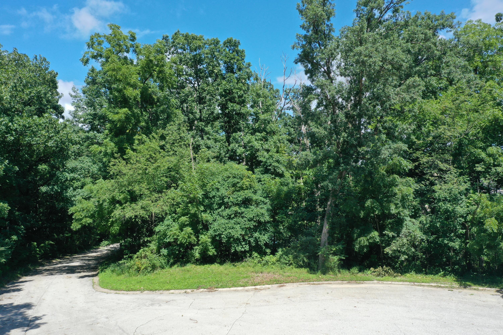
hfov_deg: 65.5
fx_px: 391
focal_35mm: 28
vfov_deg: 46.4
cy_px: 168
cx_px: 252
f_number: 5.6
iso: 100
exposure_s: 1/320
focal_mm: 10.26
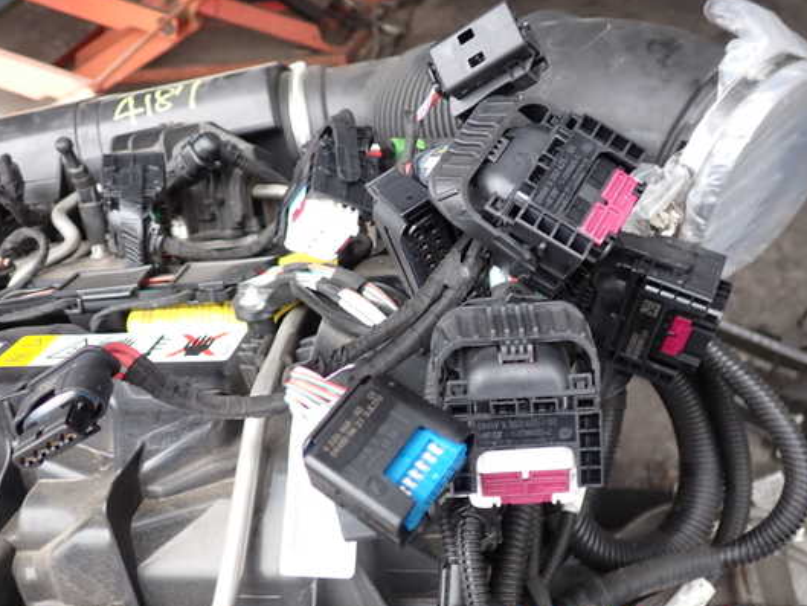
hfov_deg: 53.9
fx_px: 793
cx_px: 400
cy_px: 301
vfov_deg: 41.8
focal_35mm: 34
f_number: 2.3
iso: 100
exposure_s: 1/80
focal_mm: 5.4
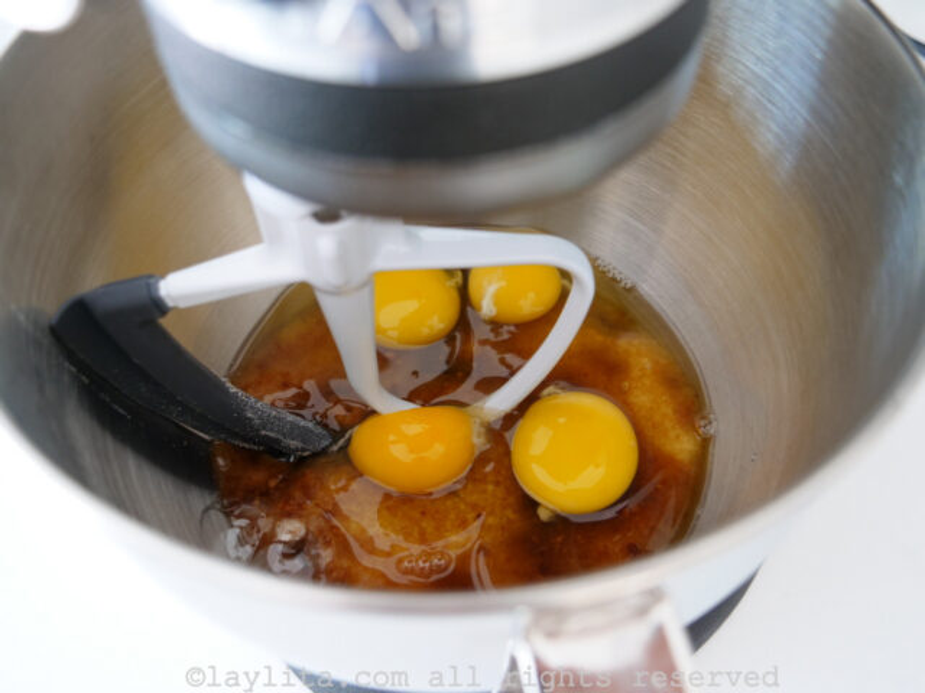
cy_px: 346
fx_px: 909
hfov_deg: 54.0
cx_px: 462
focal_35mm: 34
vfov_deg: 41.8
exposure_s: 1/60
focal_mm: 17
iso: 1000
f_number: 3.1
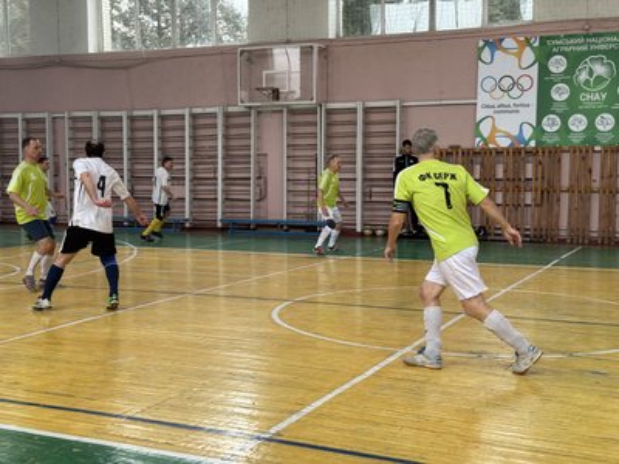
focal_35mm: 48
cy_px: 232
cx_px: 310
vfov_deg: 30.3
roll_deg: -0.5
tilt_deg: -4.4
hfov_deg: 39.7
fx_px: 858
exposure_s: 1/121
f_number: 1.78
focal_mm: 6.76
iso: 50
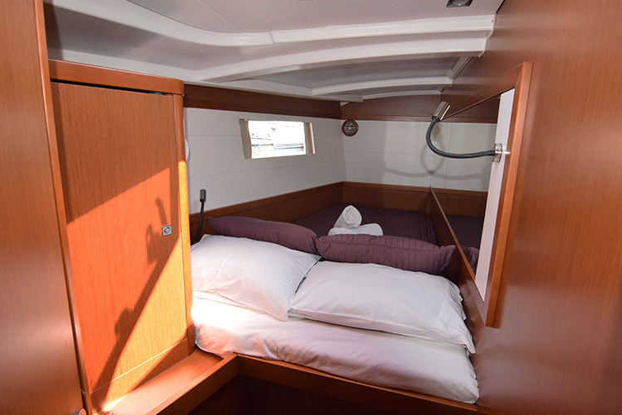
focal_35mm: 18
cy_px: 196
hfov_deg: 91.5
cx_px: 312
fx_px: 303
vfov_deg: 68.7
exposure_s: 1/200
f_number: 7.1
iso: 1600
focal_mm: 11
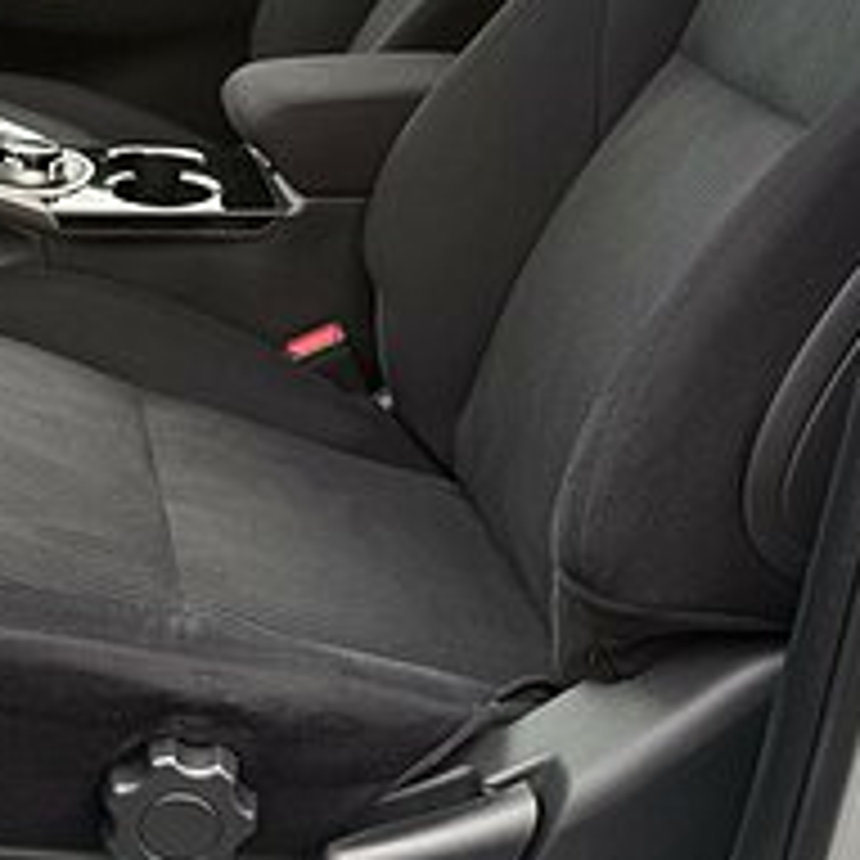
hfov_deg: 27.0
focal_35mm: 61
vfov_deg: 26.7
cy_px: 16
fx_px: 1715
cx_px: 50
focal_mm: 6.76
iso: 100
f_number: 1.78
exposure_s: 1/407
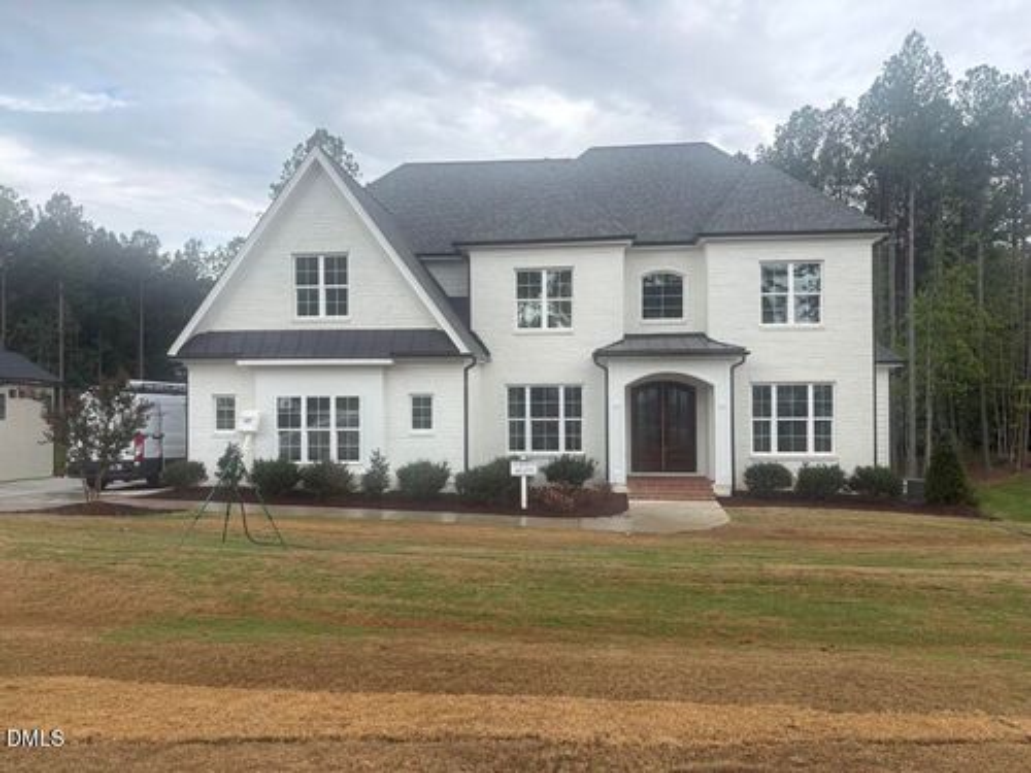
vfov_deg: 53.1
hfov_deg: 67.3
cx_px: 516
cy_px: 386
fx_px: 774
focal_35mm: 26
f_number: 1.6
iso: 50
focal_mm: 5.96
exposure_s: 1/1420
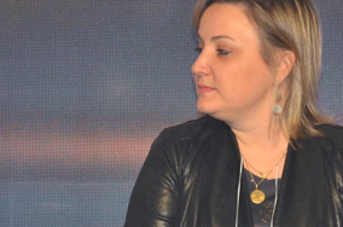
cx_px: 234
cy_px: 188
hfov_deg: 5.0
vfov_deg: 3.3
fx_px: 3936
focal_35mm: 414
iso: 800
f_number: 5.6
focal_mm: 112
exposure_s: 1/60
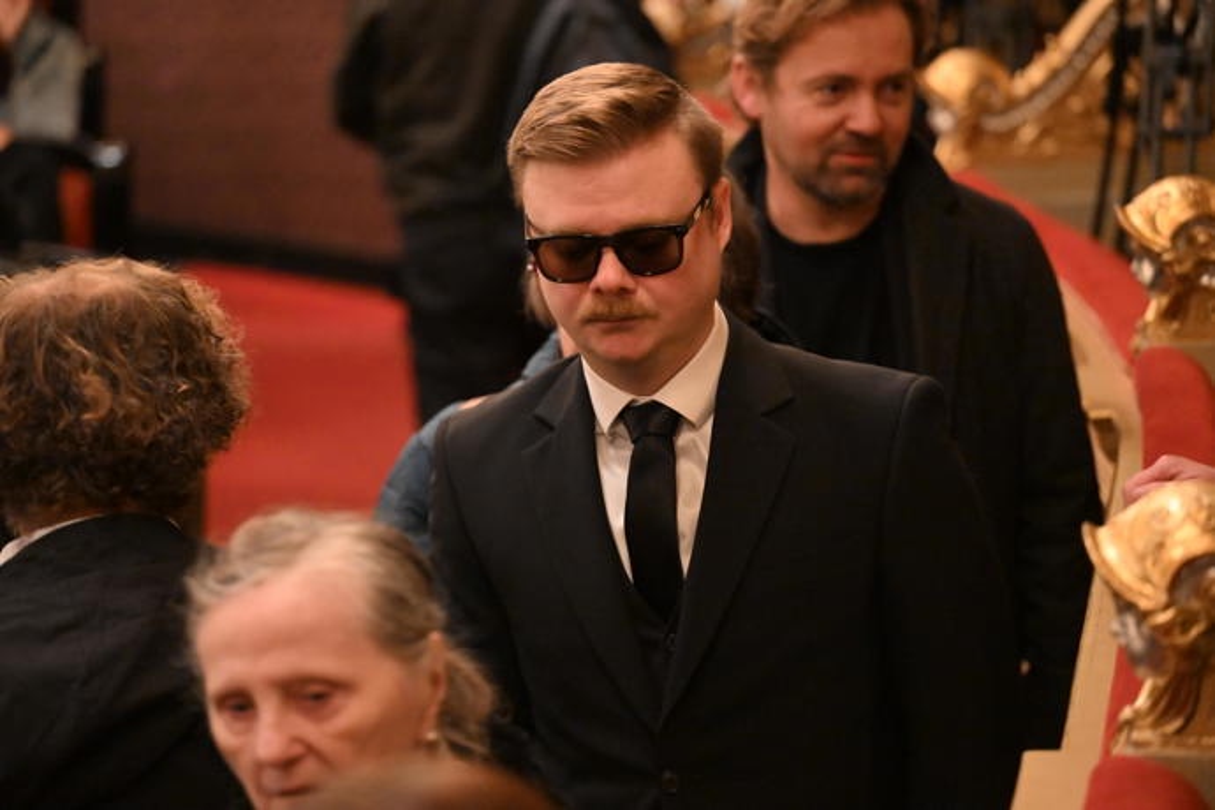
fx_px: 3510
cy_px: 405
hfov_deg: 19.6
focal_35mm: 104
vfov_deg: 13.2
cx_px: 608
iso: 8000
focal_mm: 104
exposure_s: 1/100
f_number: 2.8
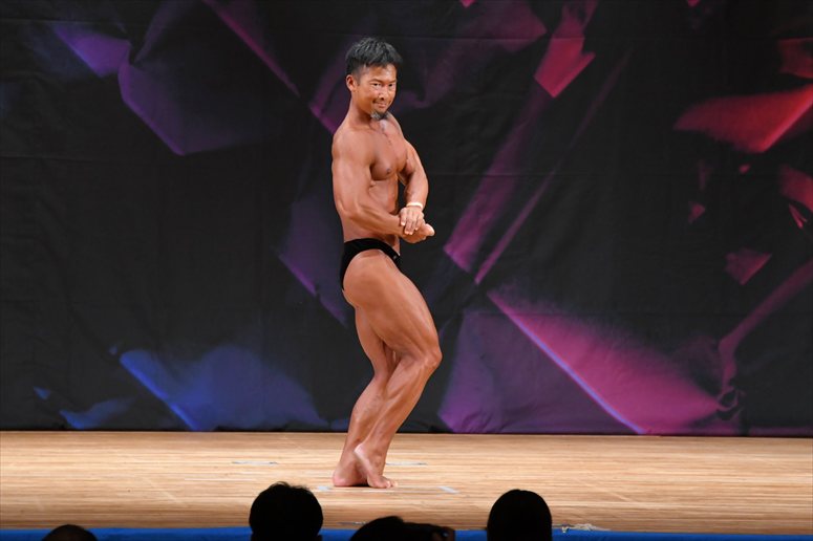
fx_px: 6095
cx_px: 406
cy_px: 270
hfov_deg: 7.6
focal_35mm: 270
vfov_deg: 5.1
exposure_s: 1/400
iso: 3200
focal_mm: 180
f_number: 5.6
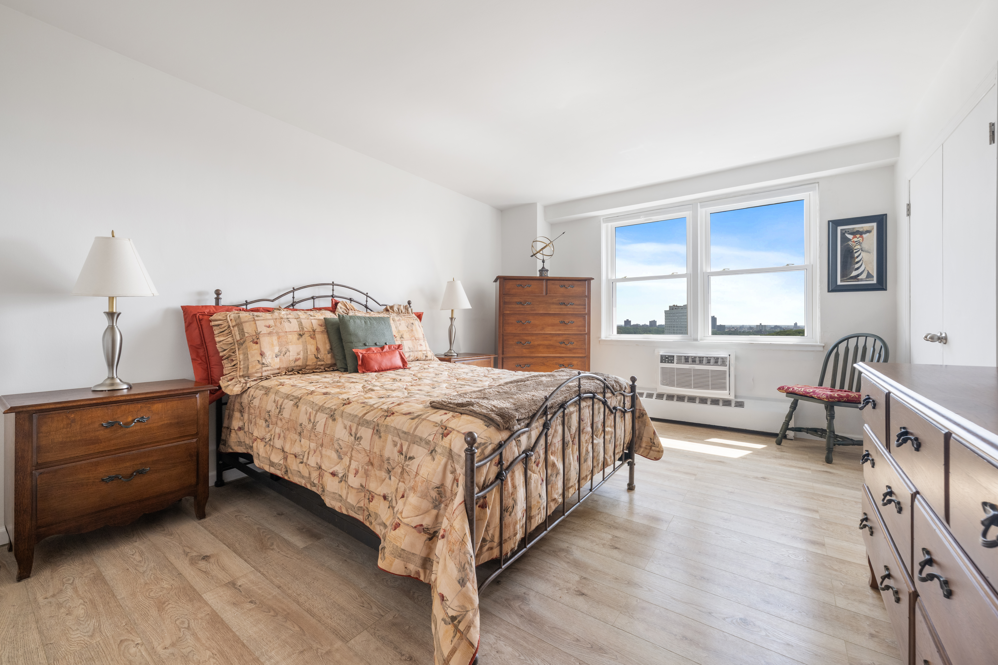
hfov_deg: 104.3
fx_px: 388
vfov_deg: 81.2
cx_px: 499
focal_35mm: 14
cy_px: 332
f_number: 10
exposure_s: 1/5
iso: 400
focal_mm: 14
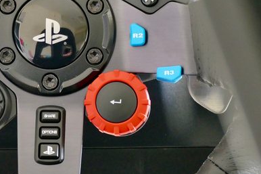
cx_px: 65
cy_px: 51
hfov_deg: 5.9
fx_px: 2515
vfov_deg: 4.0
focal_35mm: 347
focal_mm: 67.72
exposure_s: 1/50
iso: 1600
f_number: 4
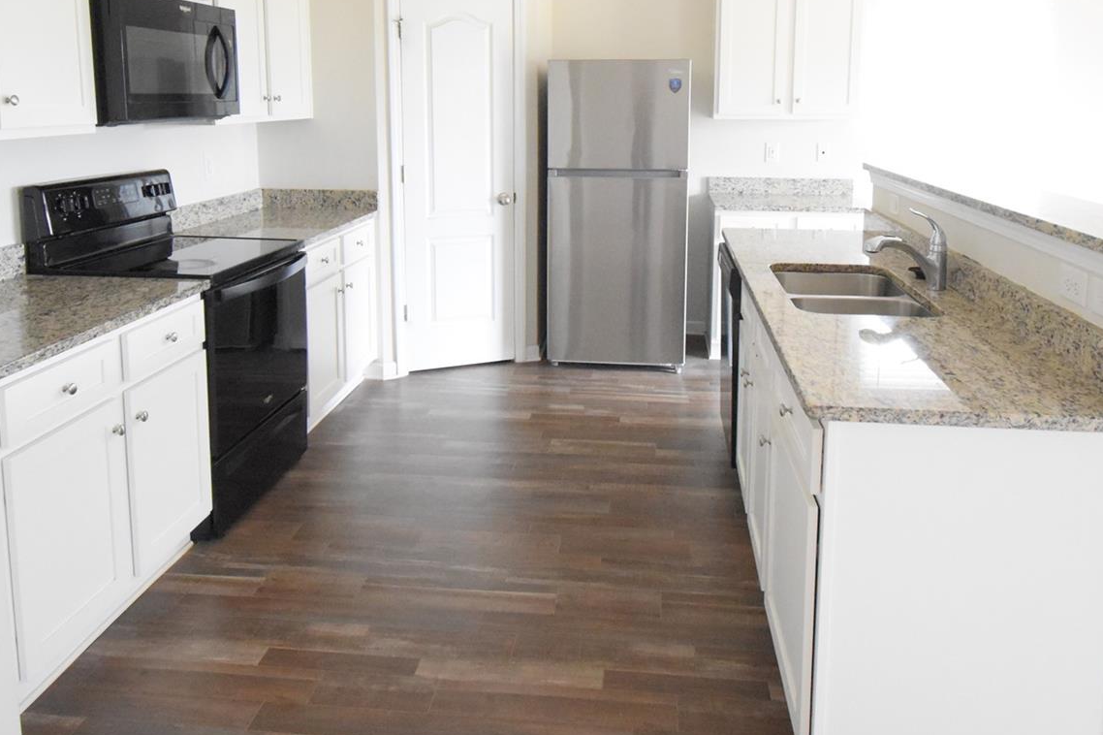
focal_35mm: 27
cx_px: 570
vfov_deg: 46.7
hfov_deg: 67.4
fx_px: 827
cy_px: 215
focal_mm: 10
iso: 4500
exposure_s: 1/125
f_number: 4.5
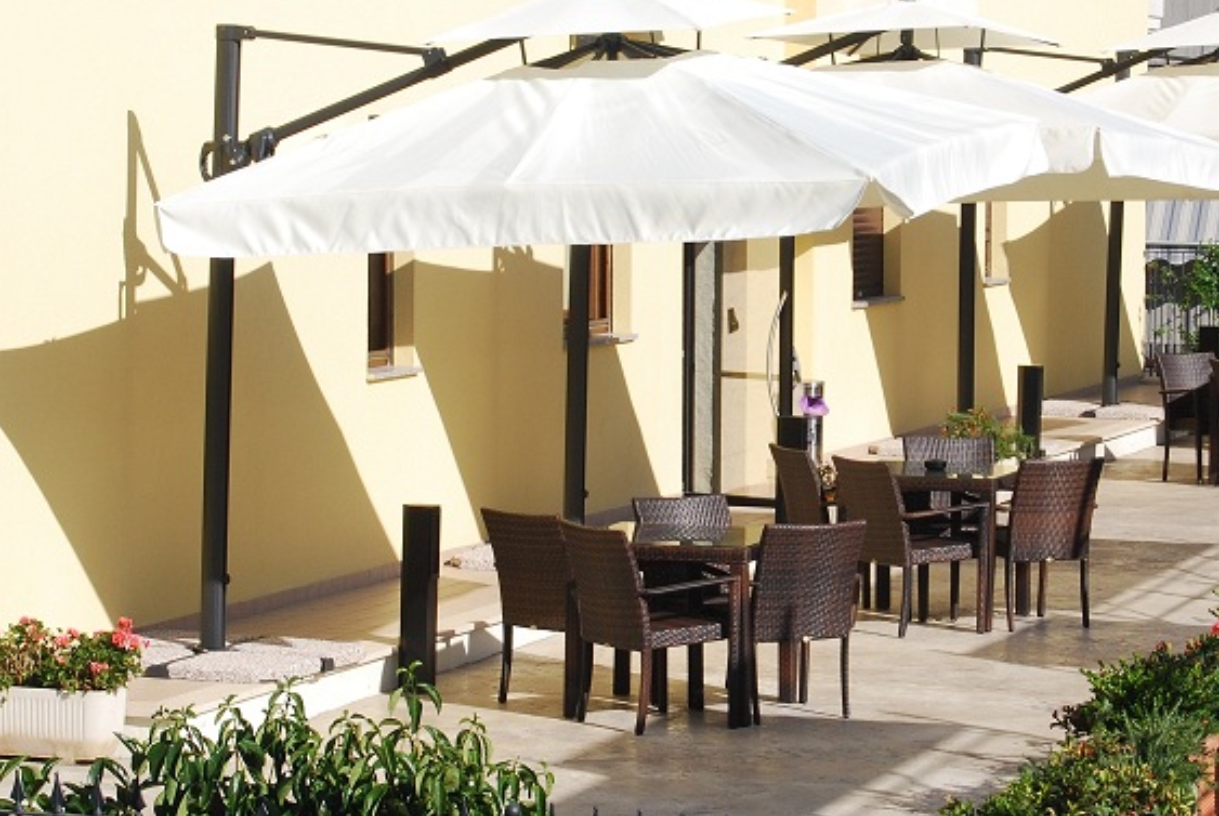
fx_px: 4810
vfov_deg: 9.7
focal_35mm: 142
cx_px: 738
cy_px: 323
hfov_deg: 14.4
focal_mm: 55
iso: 200
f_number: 13
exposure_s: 1/160
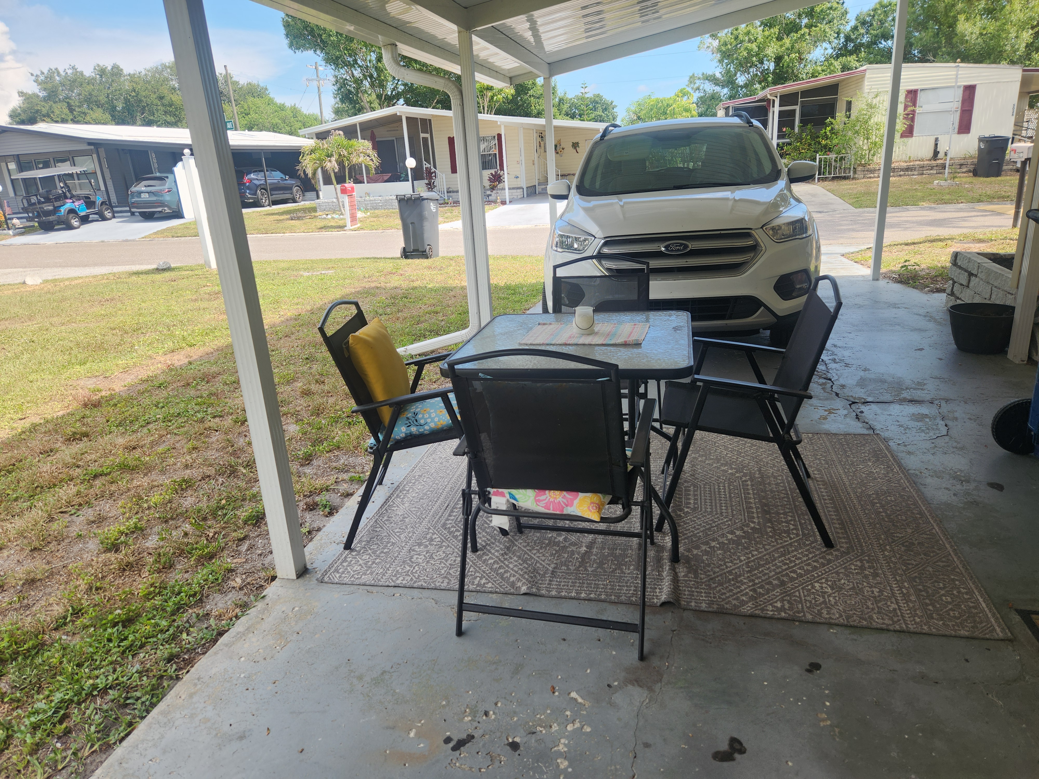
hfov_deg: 73.9
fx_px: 690
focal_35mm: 23
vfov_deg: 58.9
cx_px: 520
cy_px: 390
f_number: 1.8
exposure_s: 1/536
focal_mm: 5.4
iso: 20
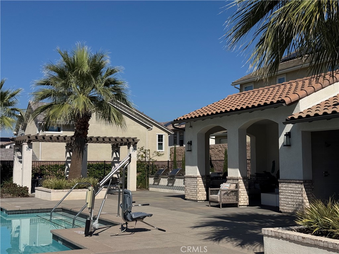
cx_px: 170
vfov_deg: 30.3
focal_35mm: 48
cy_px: 127
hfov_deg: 39.7
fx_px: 470
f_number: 1.78
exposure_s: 1/9009
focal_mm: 6.76
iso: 64
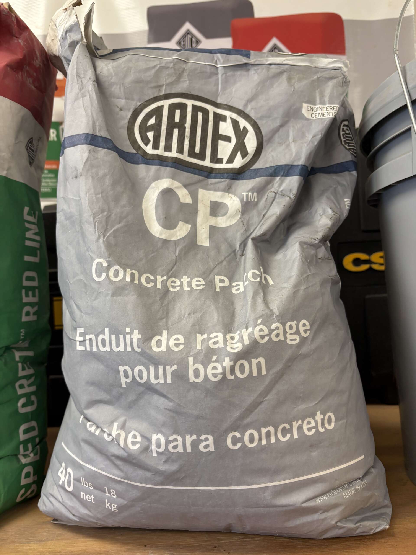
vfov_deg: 67.3
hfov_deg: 53.1
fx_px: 417
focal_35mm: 26
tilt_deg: +1.1
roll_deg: +3.1
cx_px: 208
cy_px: 278
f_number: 1.6
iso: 80
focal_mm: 5.96
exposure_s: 1/60
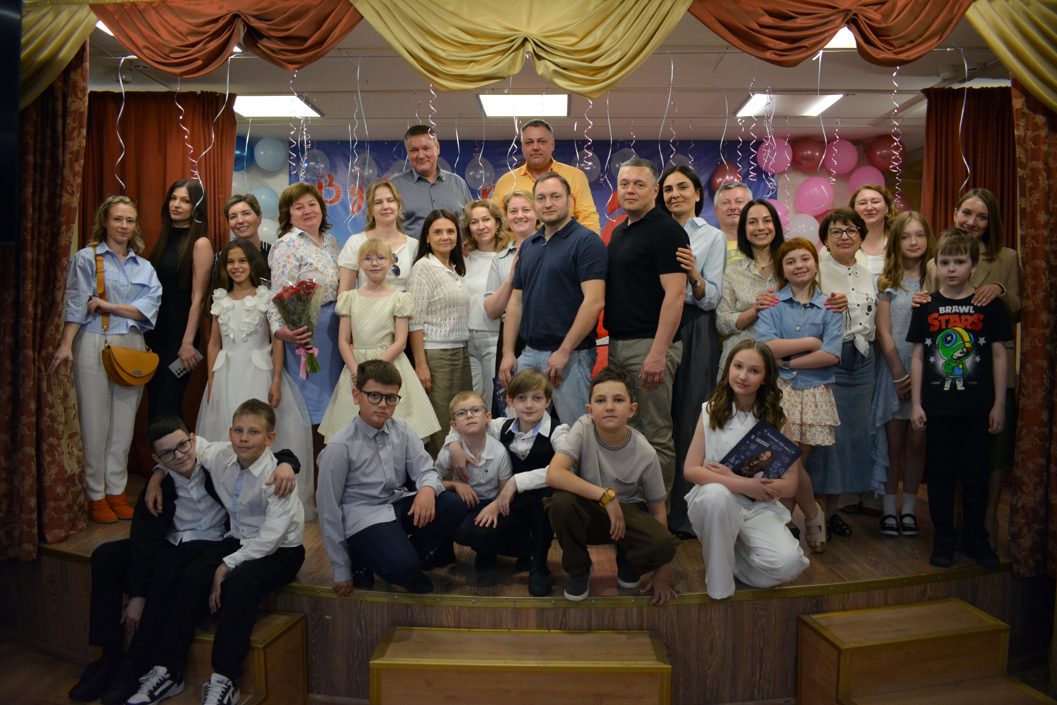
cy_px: 352
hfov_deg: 67.4
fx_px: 793
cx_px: 528
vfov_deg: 47.9
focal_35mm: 27
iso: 1600
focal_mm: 18
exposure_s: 1/320
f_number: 3.5
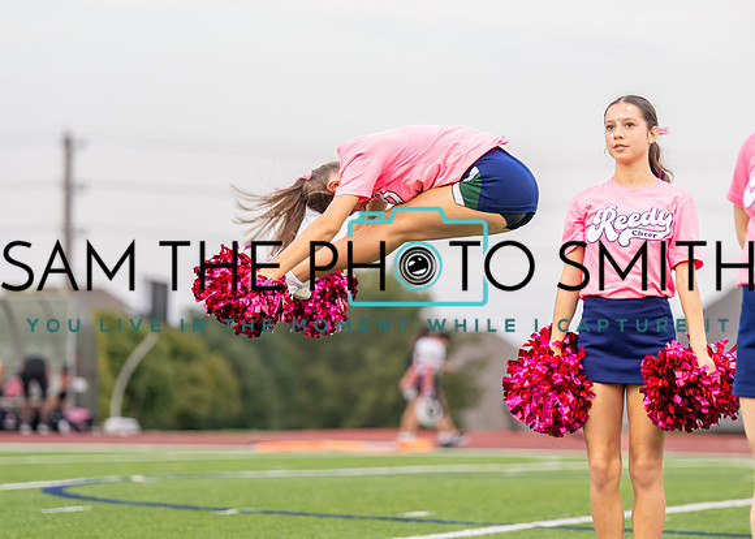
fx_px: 4824
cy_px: 215
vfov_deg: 6.4
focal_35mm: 225
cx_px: 392
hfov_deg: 8.9
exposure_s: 1/1000
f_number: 2.8
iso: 800
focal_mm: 139
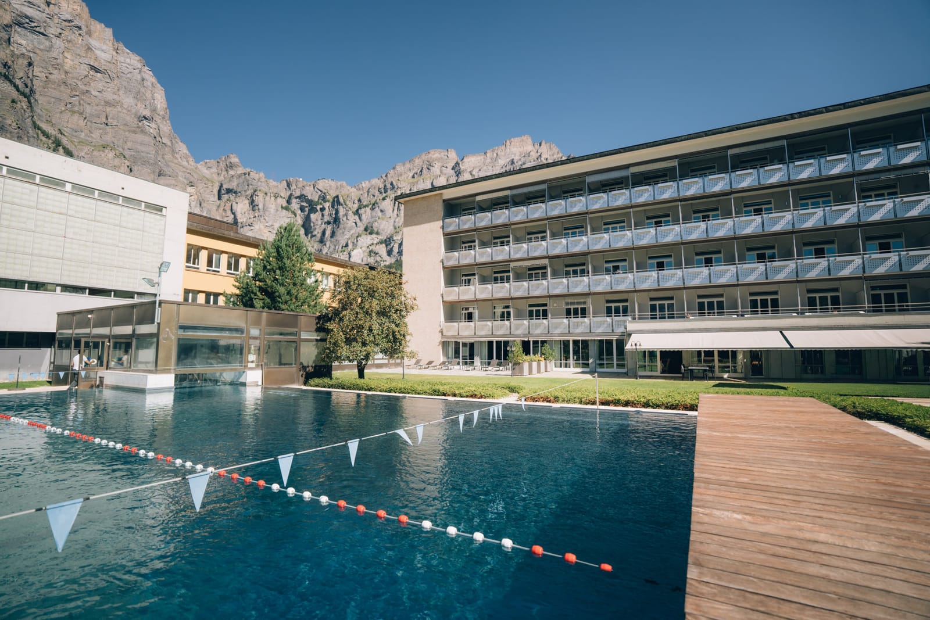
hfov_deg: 96.7
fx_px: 413
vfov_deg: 73.8
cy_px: 310
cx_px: 465
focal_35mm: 16
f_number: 2.8
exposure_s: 1/4000
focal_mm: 16
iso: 250
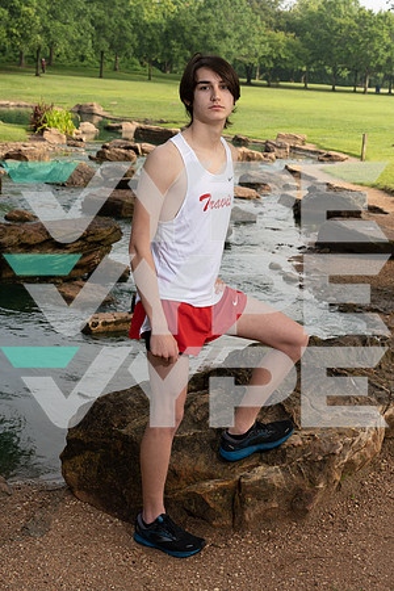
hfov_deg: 24.2
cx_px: 197
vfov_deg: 35.6
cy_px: 296
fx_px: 919
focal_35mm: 56
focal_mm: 56
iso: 250
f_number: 8
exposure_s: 1/250
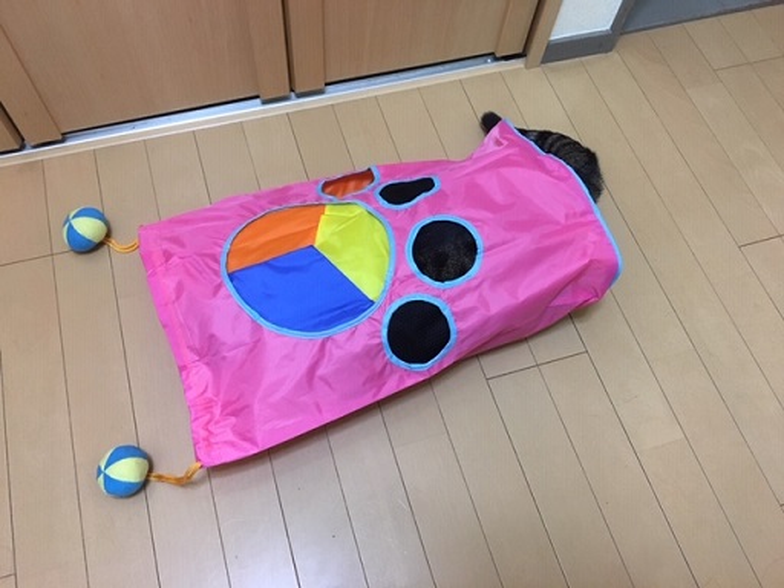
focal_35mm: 29
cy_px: 294
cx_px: 392
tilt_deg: -63.1
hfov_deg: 61.7
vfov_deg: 48.2
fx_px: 657
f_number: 2.2
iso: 125
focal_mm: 4.15
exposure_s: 1/30
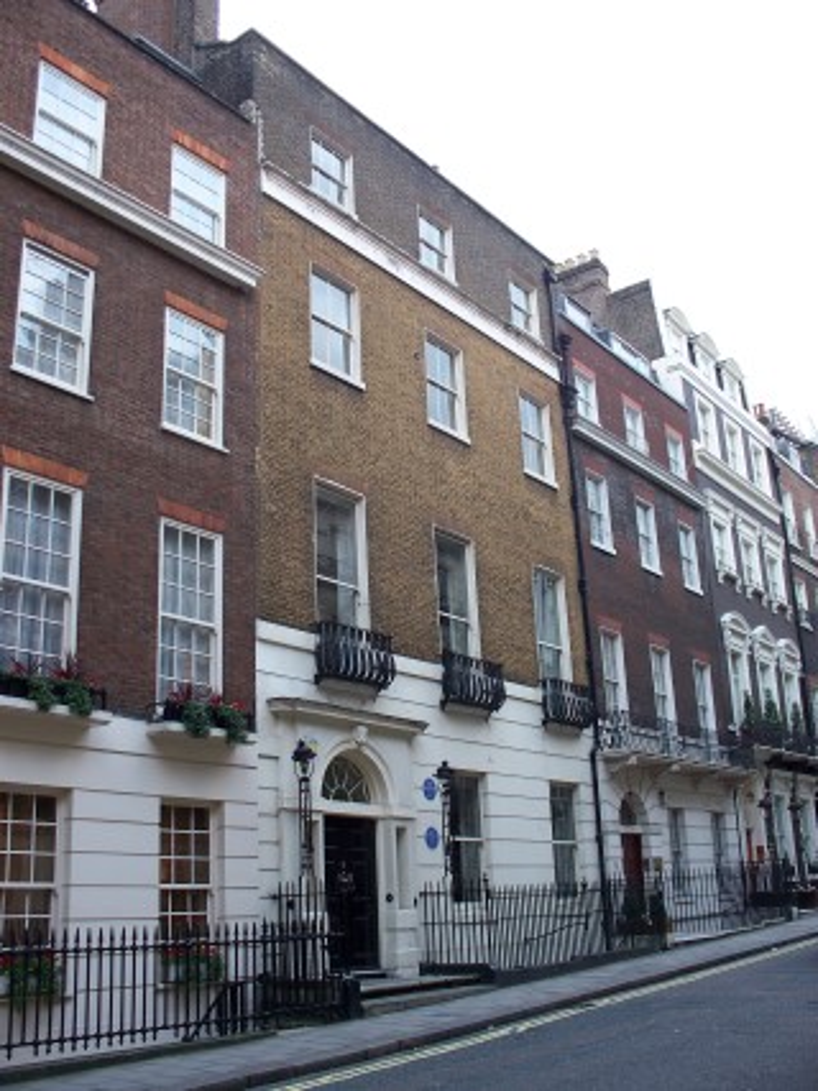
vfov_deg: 51.4
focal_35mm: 36
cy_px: 546
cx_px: 409
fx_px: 1135
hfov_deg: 39.6
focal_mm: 7.54
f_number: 2.8
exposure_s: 1/60
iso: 80
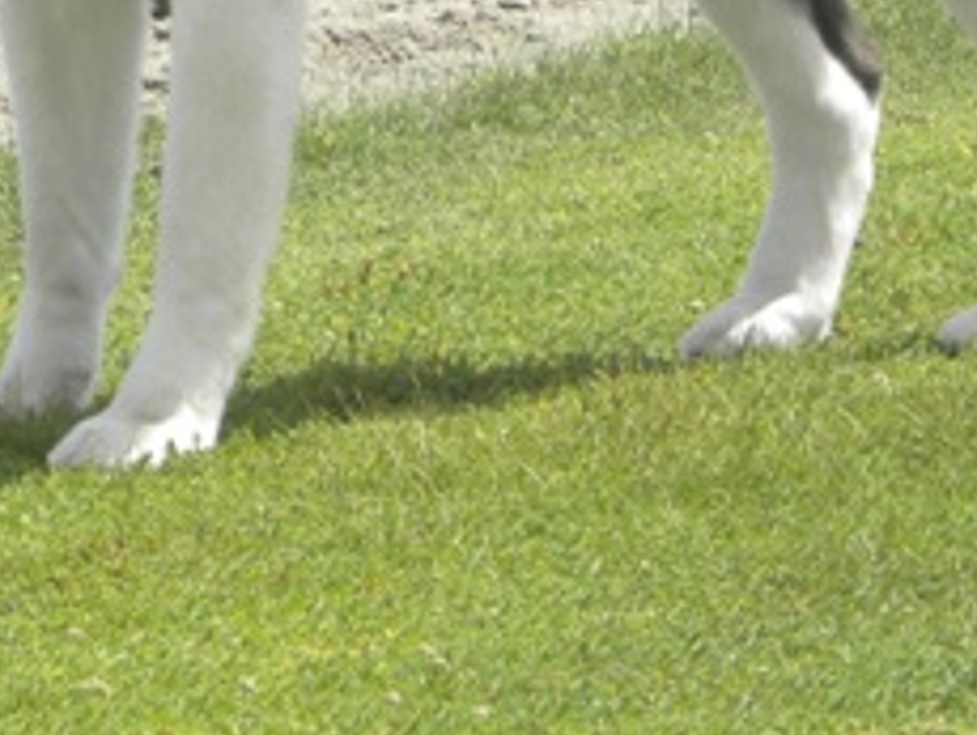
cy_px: -110
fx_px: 18054
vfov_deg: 2.3
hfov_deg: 3.1
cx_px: 76
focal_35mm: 639
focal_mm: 32.7
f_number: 5.6
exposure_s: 1/254
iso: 64
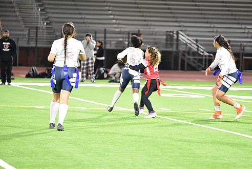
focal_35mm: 212
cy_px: 72
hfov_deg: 9.7
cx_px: 148
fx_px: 1485
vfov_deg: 6.5
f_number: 2.8
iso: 12800
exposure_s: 1/500
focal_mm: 180
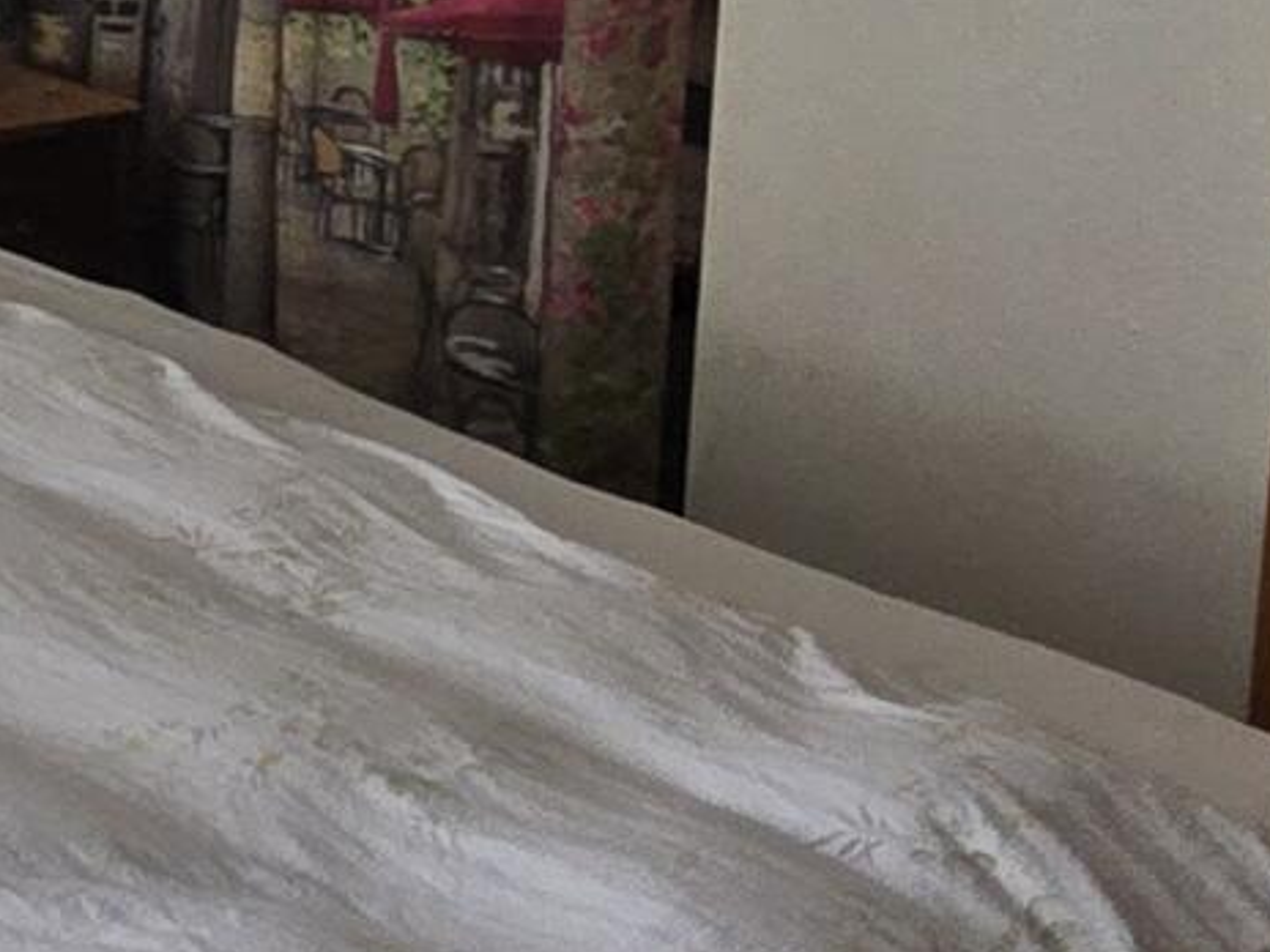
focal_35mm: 84
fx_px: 3082
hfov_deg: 18.9
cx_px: -892
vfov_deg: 16.6
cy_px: -271
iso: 100
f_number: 2.2
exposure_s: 1/120
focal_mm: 2.2
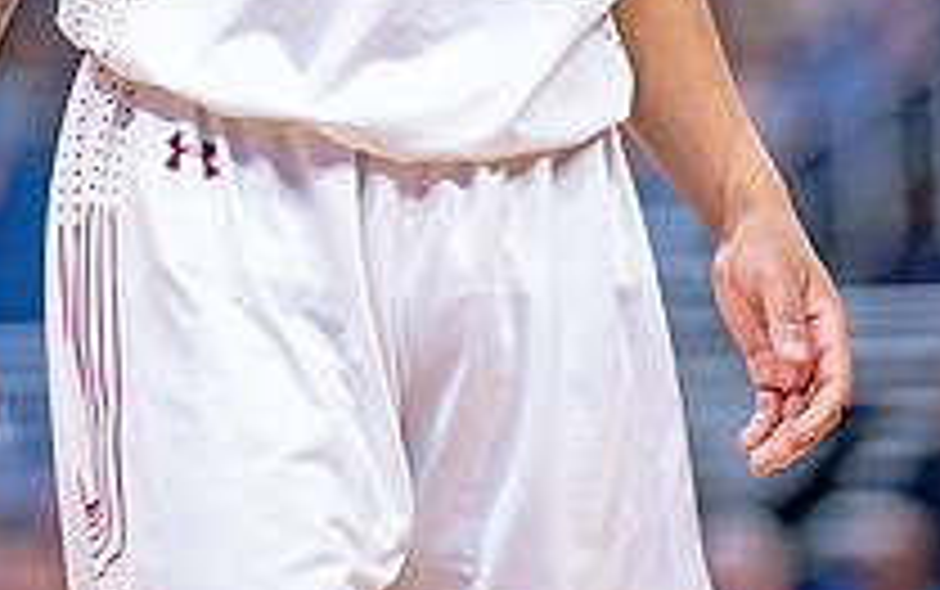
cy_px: -347
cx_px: 300
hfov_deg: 3.2
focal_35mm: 658
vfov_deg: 2.0
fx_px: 16870
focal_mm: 200
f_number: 2.8
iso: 2500
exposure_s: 1/1000
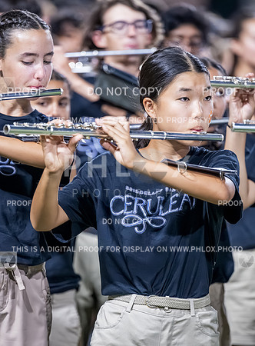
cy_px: 173
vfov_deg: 6.9
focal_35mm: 290
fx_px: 2879
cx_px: 128
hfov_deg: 5.1
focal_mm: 200
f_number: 2.8
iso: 2500
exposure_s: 1/1000
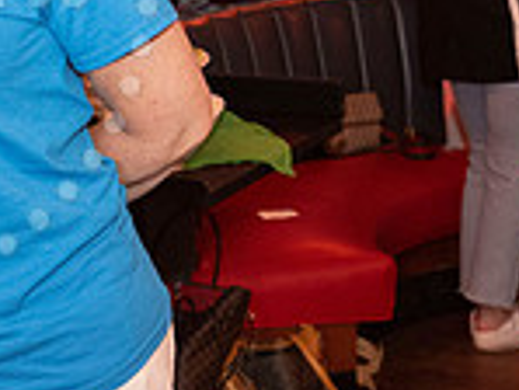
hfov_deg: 14.4
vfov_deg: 11.2
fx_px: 1966
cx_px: -174
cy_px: -30
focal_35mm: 131
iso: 2500
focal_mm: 35
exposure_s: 1/80
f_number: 5.6
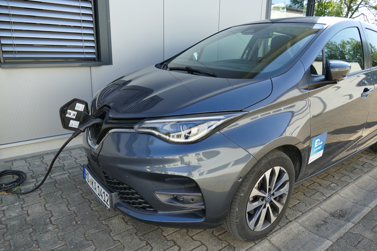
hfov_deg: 71.5
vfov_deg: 51.3
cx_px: 188
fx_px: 262
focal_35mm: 25
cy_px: 126
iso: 125
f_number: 2.8
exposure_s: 1/500
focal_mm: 9.12
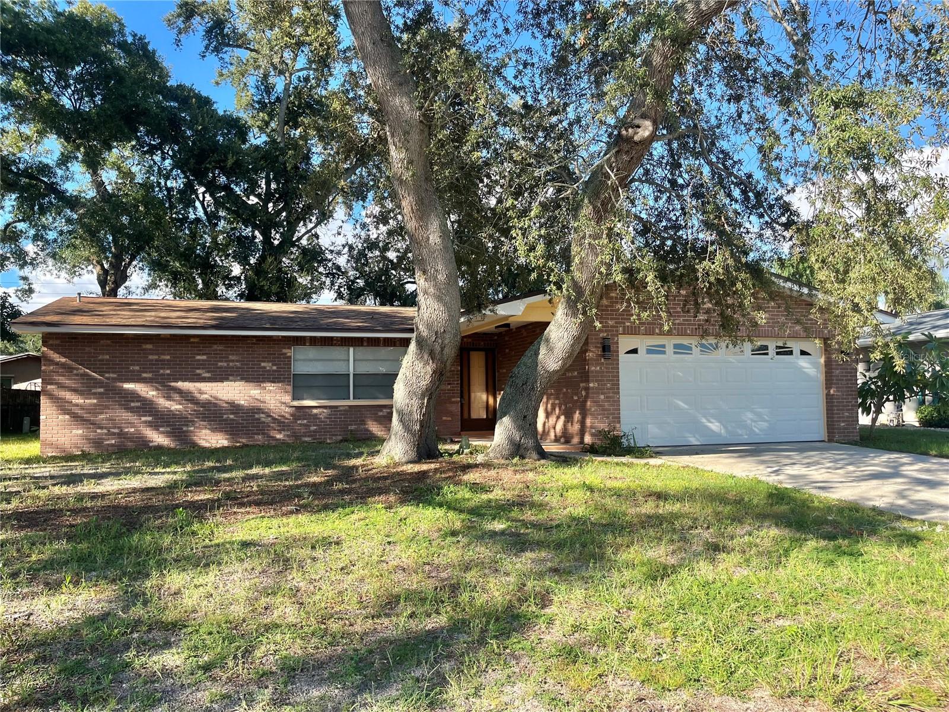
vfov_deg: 53.1
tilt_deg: +3.6
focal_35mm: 26
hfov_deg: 67.3
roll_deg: -0.1
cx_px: 474
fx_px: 713
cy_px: 356
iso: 50
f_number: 1.6
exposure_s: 1/913
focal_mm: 5.1
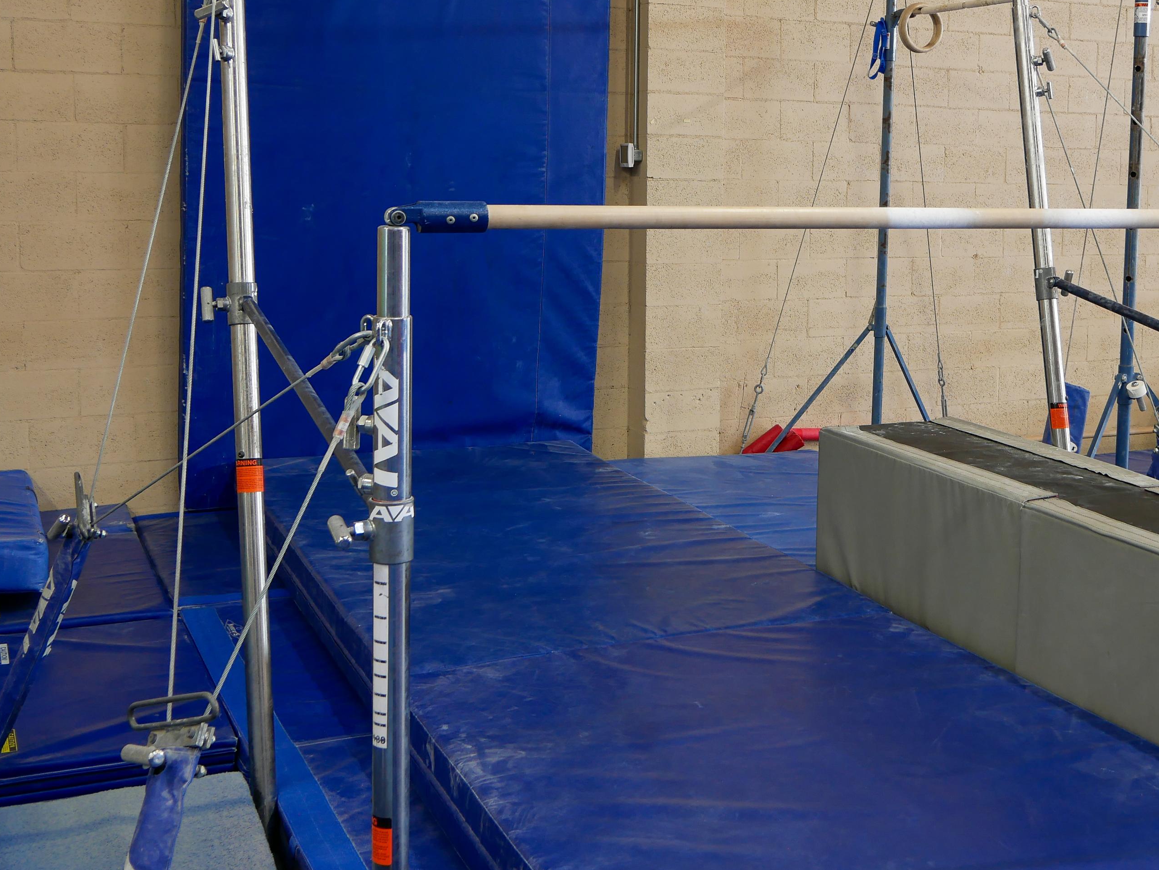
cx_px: 820
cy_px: 315
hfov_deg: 41.2
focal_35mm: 45
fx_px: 1507
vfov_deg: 32.0
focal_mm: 15
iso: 200
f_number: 3.7
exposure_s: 1/10
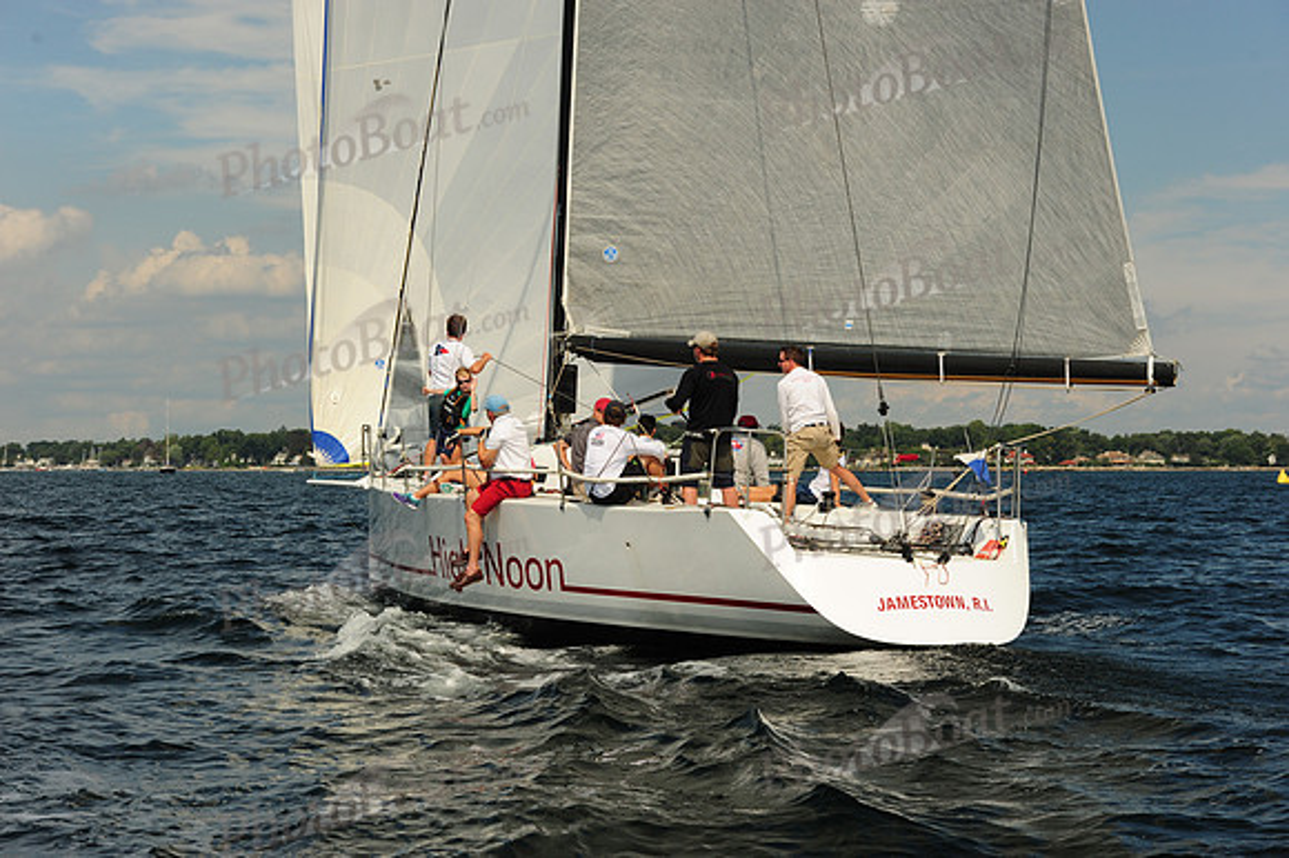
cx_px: 644
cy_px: 429
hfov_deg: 28.9
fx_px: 2505
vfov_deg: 19.4
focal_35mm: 70
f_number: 9
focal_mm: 70
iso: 320
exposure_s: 1/1250
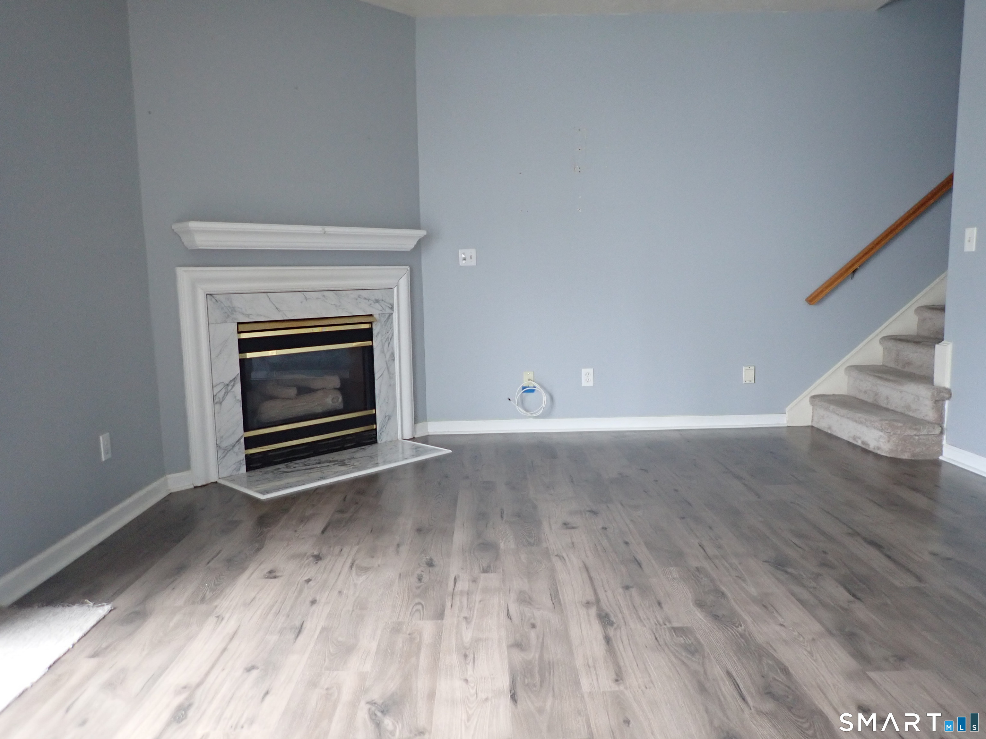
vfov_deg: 54.9
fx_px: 712
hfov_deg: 69.4
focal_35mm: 25
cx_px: 493
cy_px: 370
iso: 320
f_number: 2
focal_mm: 4.5
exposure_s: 1/30
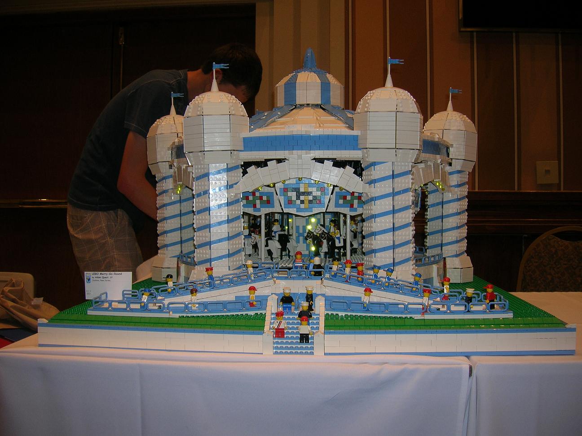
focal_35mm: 34
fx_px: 572
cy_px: 218
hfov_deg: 54.0
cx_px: 291
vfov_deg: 41.8
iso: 50
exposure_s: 1/60.1
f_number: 2.9
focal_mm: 5.7
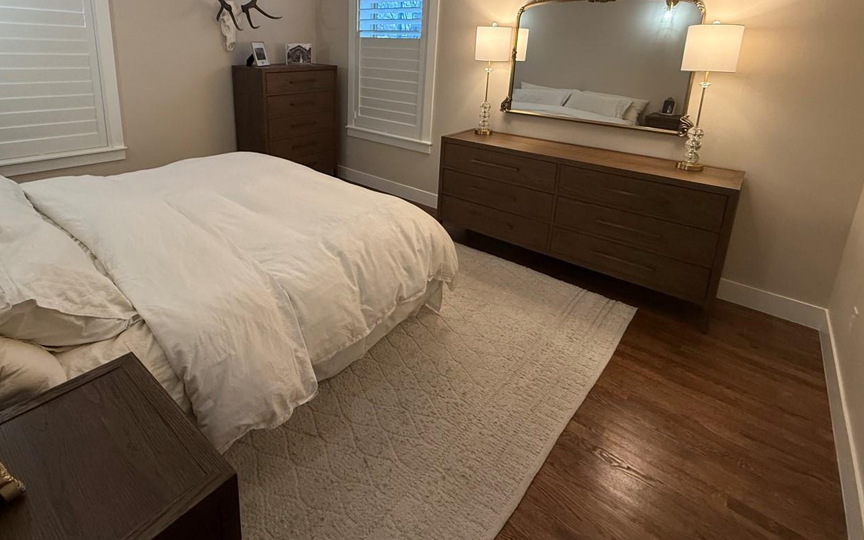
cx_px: 391
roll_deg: -1.8
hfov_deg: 87.7
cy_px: 154
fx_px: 447
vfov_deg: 59.8
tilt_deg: -13.1
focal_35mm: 19
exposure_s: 1/120
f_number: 2.2
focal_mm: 2.22
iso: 320
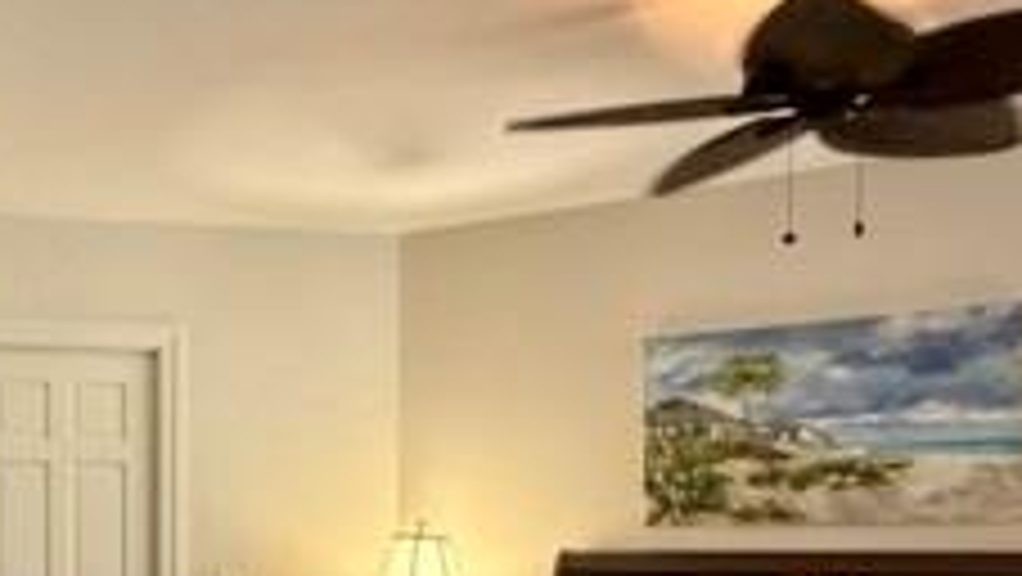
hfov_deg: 44.2
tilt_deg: -1.4
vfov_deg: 26.4
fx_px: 1166
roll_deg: +0.1
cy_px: 562
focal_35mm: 43
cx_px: 158
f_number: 2.2
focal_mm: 2.22
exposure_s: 1/40
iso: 1000
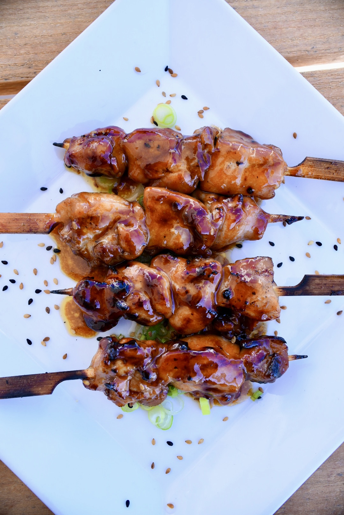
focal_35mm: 40
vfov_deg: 48.5
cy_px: 258
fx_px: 573
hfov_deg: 33.4
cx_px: 172
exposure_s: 1/250
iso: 800
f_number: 10
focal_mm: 40
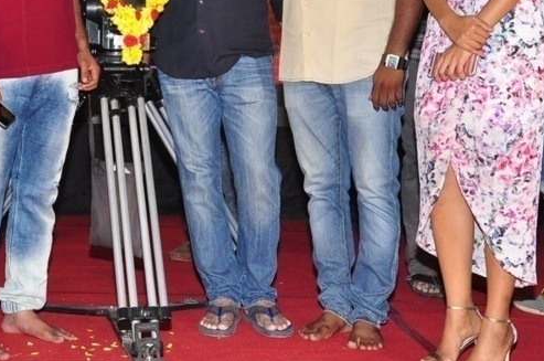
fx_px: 1101
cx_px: 62
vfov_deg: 18.3
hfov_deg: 26.9
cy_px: 41
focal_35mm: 73
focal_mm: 24
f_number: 9
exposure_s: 1/125
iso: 640
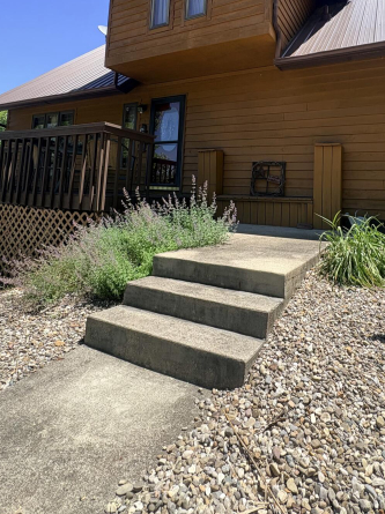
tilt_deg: +8.0
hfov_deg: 62.5
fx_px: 312
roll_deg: -1.1
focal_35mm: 21
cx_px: 240
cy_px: 160
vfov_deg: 75.8
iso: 40
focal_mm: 2.22
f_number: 2.2
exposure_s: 1/625
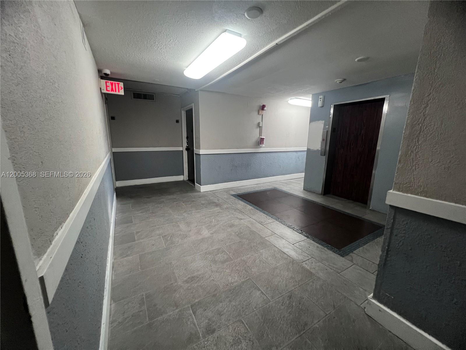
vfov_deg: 89.9
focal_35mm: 13
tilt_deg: -11.8
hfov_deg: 106.2
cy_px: 175
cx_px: 233
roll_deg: -0.9
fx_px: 175
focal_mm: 1.57
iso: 500
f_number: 1.8
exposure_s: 1/60
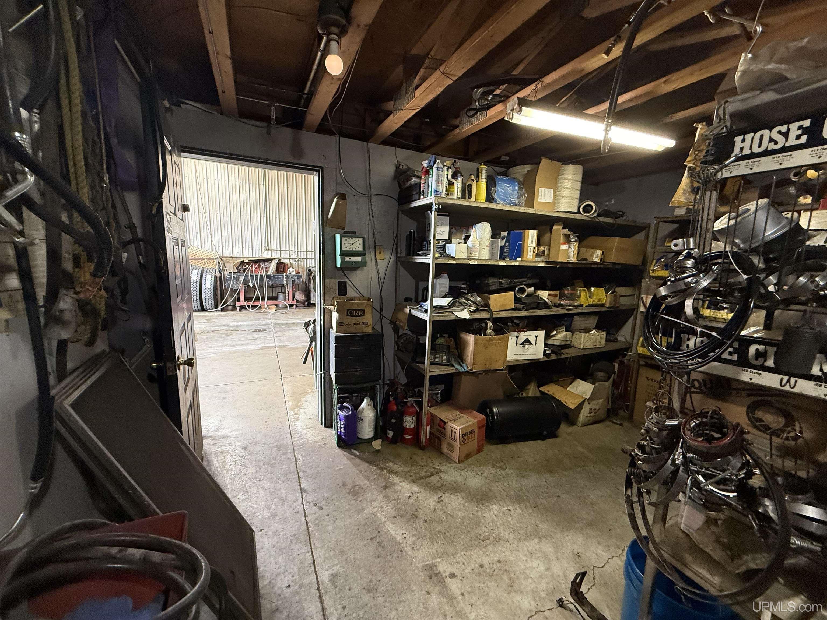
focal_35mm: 14
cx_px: 414
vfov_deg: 85.7
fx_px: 334
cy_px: 310
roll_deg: -3.2
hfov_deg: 102.1
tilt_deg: -9.1
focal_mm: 2.22
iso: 250
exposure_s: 1/60
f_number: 2.2
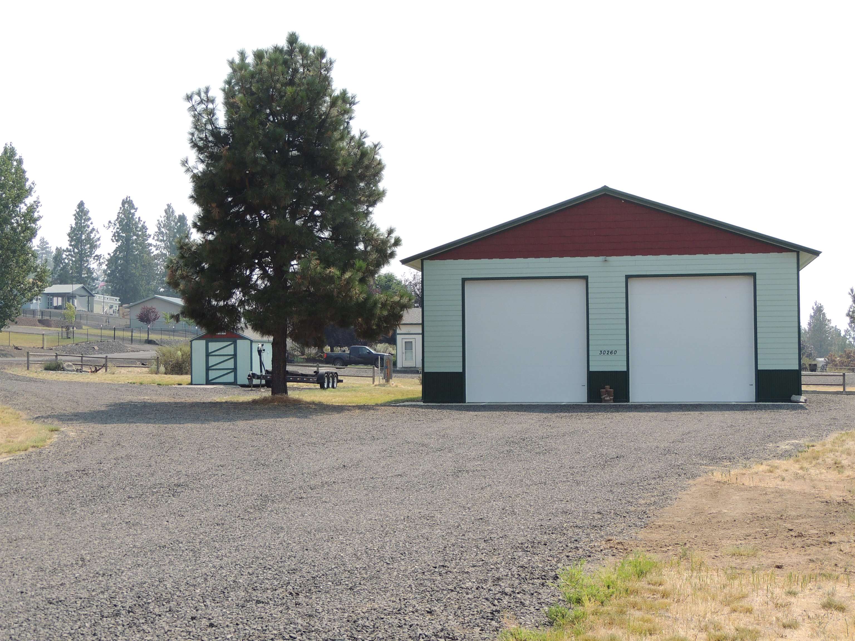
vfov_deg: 29.1
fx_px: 1235
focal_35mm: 50
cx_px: 428
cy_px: 320
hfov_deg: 38.2
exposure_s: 1/640
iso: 100
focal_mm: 8.9
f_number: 3.6
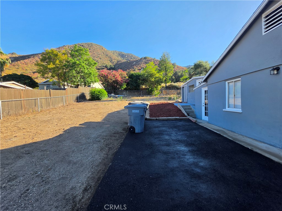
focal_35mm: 13
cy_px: 106
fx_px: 106
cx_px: 141
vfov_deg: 89.9
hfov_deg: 106.2
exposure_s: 1/696
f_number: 1.9
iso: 32
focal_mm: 2.2
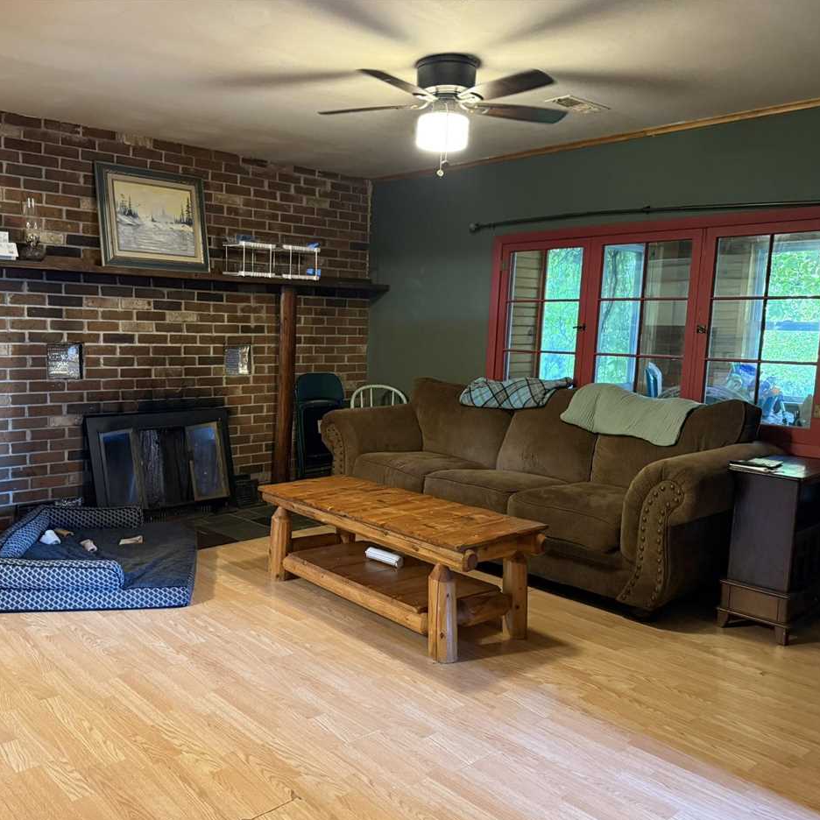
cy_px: 418
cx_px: 321
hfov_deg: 55.1
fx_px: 777
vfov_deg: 55.6
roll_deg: -0.9
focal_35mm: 29
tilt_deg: -6.3
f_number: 1.78
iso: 640
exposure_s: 1/40
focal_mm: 6.76
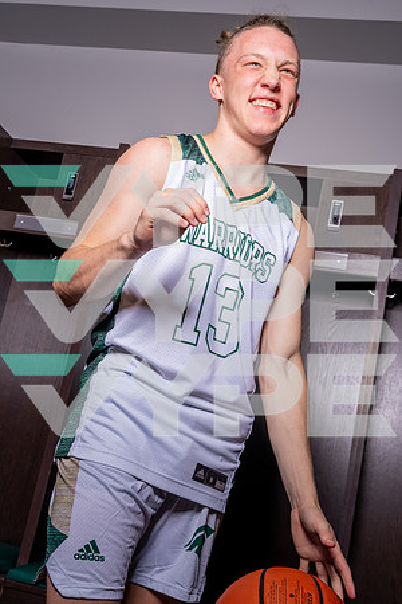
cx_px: 201
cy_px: 302
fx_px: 754
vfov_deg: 43.6
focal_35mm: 45
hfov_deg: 29.9
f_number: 10
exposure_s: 1/250
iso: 320
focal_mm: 45
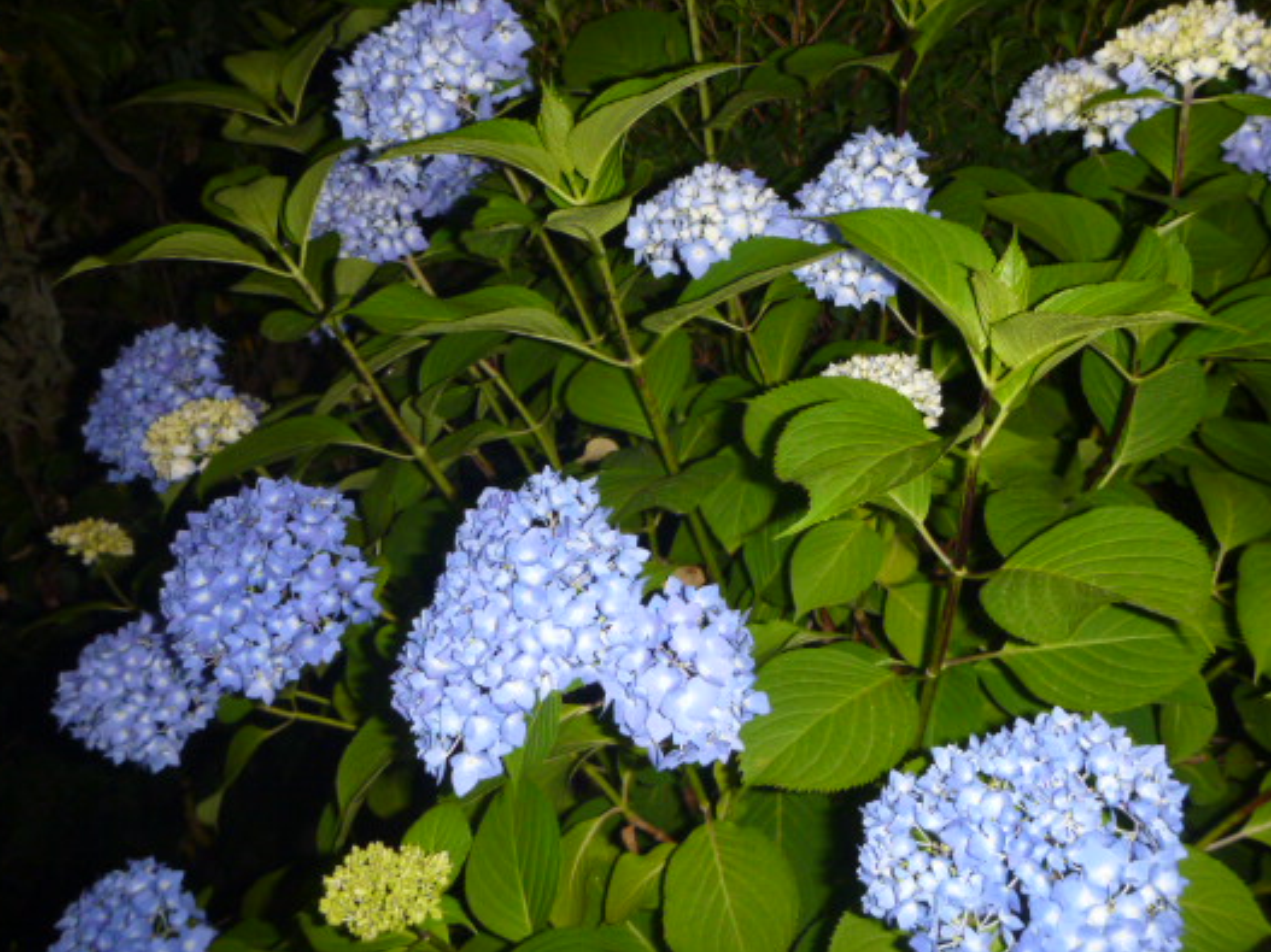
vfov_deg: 41.7
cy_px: 436
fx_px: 1248
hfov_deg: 53.7
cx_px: 736
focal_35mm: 34
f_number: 3.3
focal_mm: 4.9
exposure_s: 1/8
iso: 200
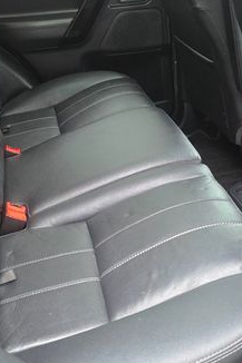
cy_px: 179
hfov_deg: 28.6
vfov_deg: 41.9
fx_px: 474
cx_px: 112
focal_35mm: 47
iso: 400
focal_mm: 6.3
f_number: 1.7
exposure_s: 1/120
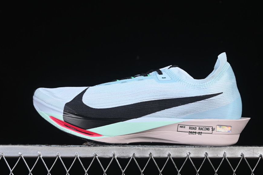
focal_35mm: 94
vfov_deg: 14.5
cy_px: 78
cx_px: 144
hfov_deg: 21.7
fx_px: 686
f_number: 8
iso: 160
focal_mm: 50
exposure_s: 1/100
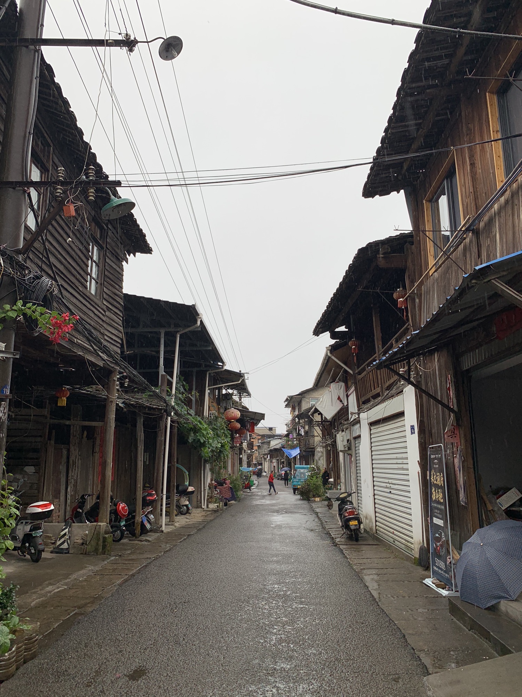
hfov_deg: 53.1
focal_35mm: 26
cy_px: 348
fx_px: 523
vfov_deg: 67.3
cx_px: 261
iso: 25
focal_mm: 4.25
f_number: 1.8
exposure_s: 1/204
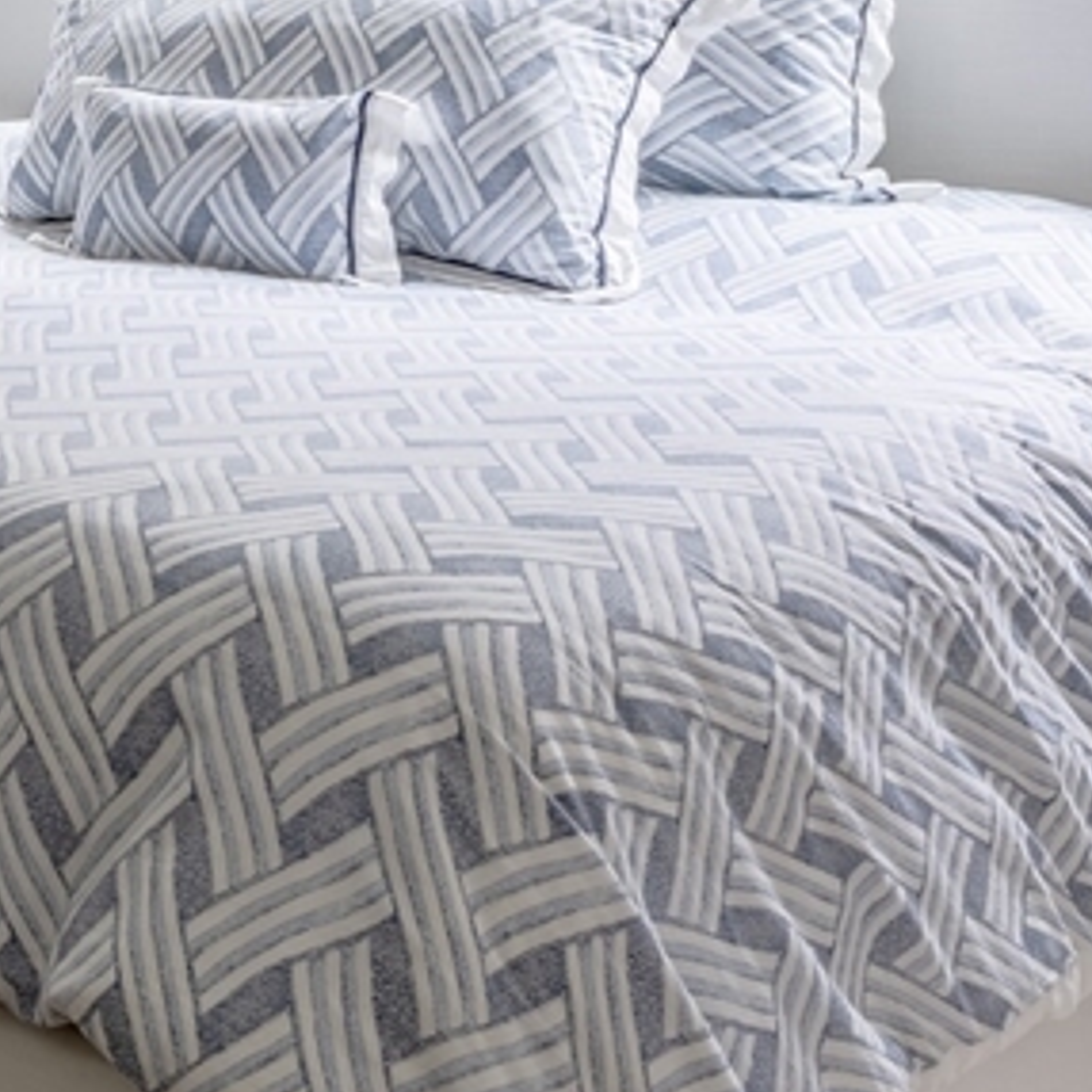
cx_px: -783
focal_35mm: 73
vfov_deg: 23.1
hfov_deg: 19.0
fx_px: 2605
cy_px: 132
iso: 64
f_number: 18
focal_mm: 24
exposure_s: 1/5
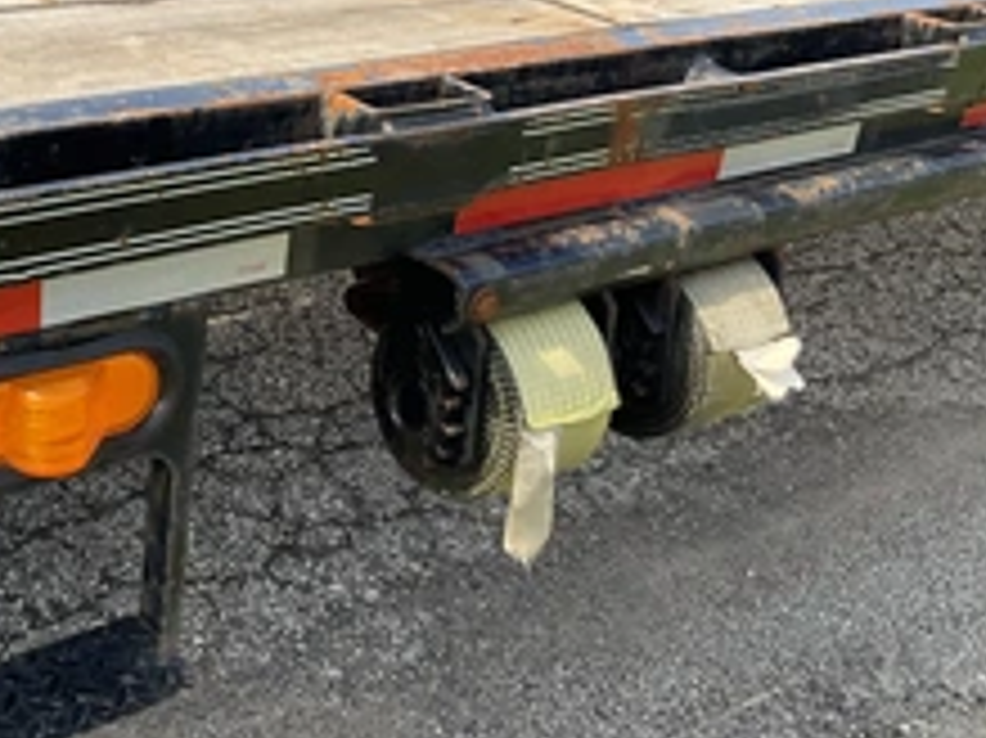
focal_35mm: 53
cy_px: 297
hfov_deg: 35.2
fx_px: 1509
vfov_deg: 27.4
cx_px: 221
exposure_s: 1/469
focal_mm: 3
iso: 25
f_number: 1.8
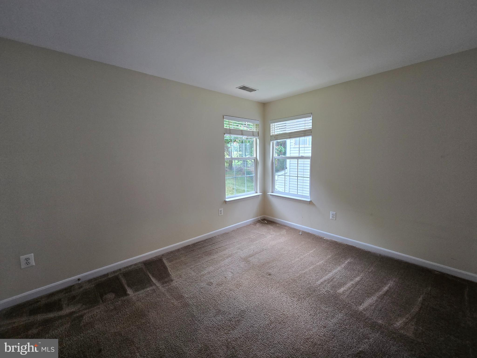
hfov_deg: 106.2
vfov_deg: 89.9
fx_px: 179
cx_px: 238
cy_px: 179
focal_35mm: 13
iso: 160
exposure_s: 1/60
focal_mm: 2.2
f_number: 2.2
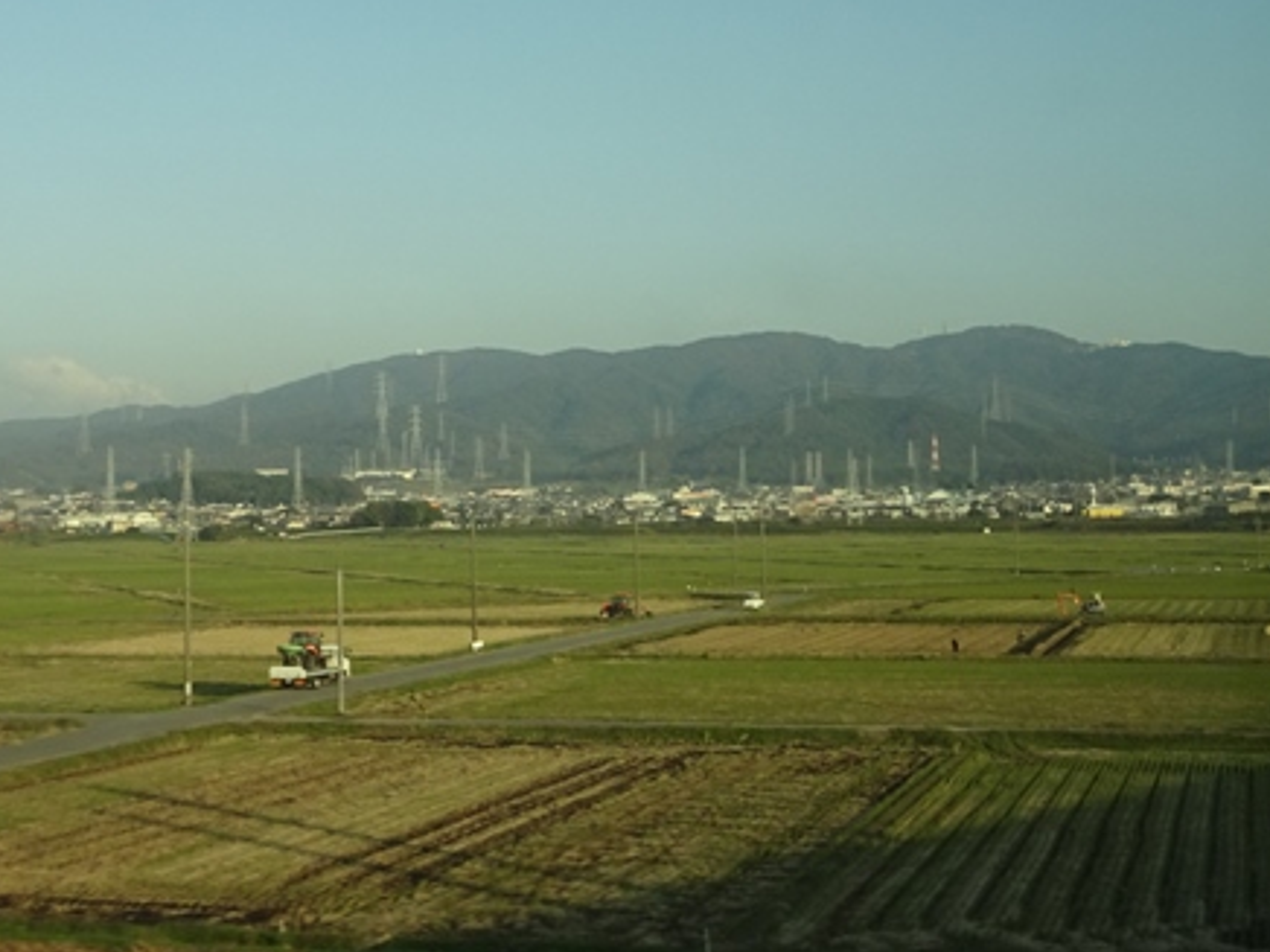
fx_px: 2238
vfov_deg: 24.0
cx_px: 562
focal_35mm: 61
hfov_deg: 31.7
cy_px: 476
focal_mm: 6.56
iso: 160
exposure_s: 1/400
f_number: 4
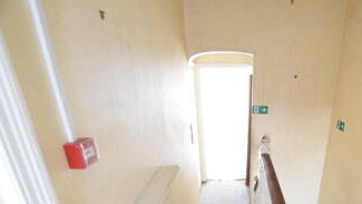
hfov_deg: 75.5
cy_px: 169
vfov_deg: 46.4
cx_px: 250
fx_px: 221
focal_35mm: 23
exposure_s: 1/80
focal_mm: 10
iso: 6400
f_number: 4.5
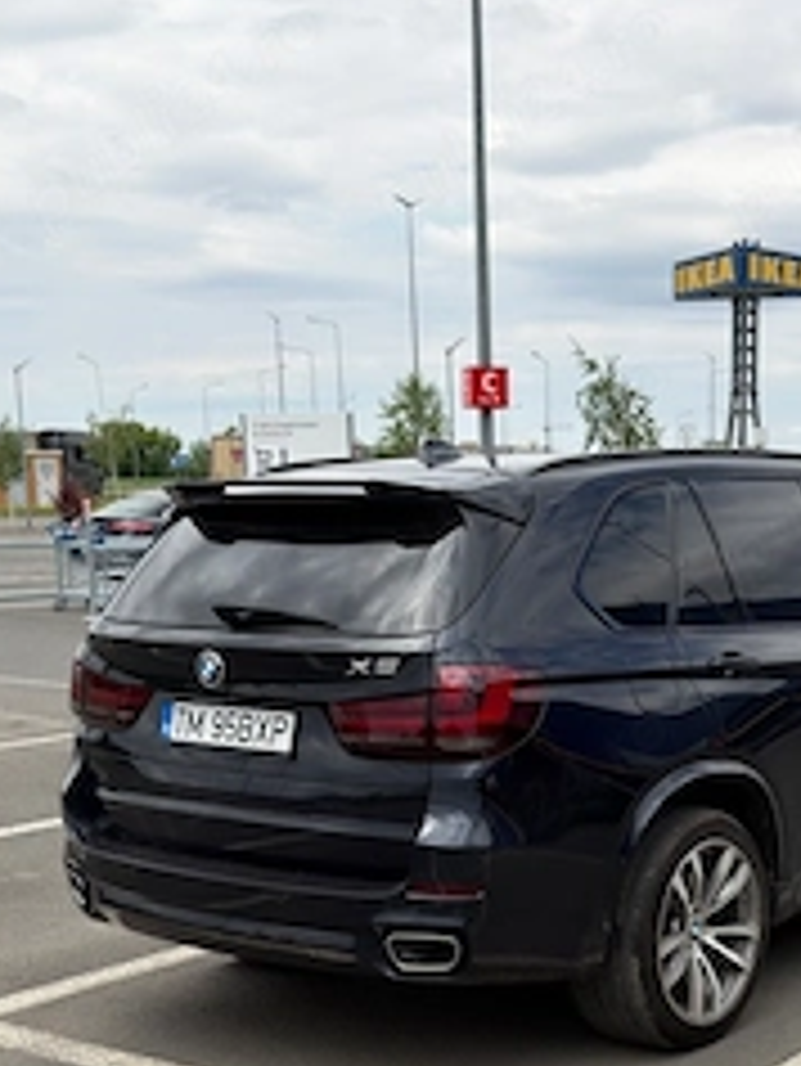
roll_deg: +0.6
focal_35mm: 59
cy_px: 873
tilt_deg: -12.3
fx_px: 1819
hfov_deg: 24.5
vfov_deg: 31.7
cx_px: 612
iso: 64
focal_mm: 6.76
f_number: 1.78
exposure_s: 1/3953
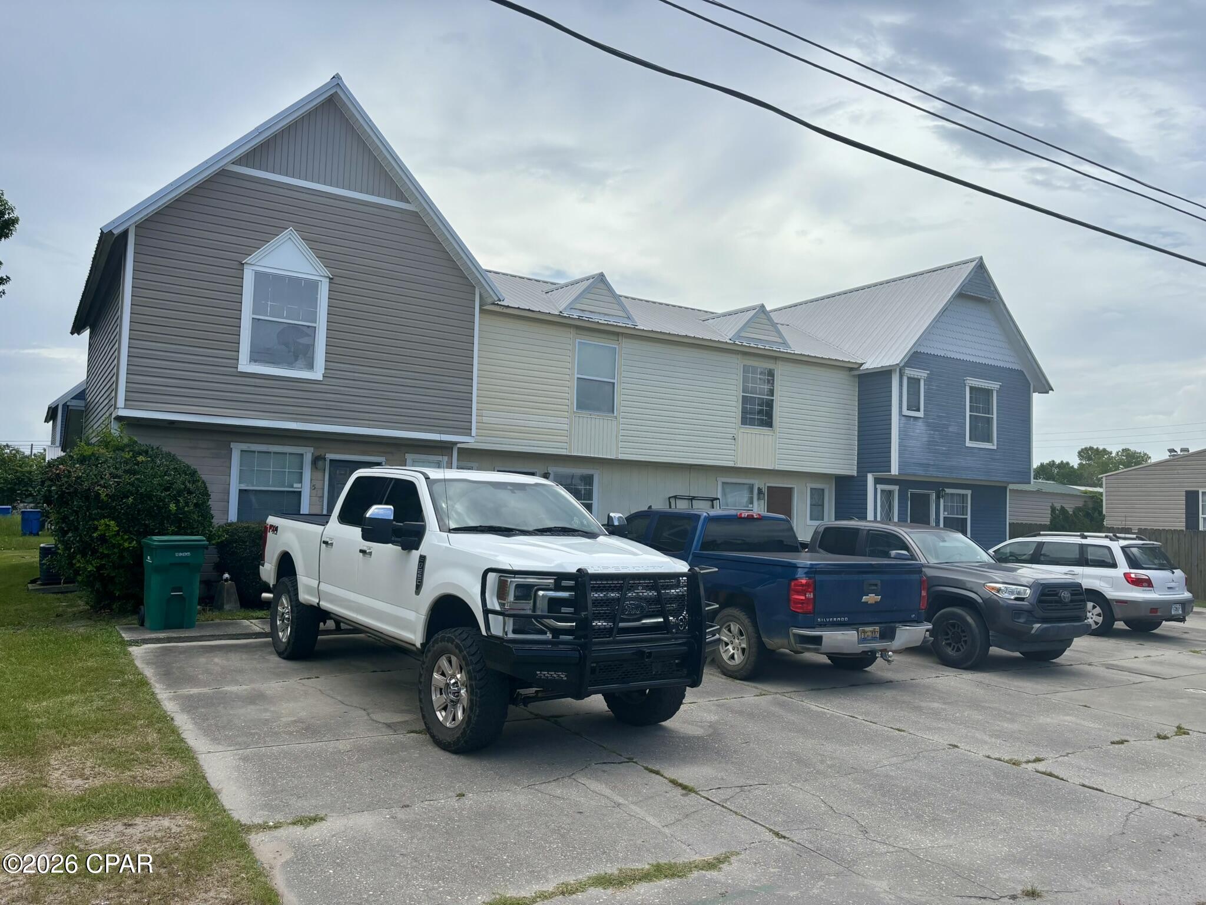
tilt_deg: +3.8
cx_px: 603
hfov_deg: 67.3
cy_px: 452
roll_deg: -1.6
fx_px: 906
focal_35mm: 26
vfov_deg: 53.1
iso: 50
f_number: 1.6
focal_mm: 5.96
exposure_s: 1/3534
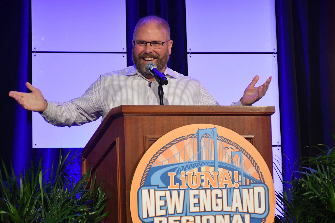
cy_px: 112
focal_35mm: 112
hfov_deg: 18.3
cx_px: 168
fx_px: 1042
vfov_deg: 12.2
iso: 3200
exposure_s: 1/100
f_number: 5
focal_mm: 75
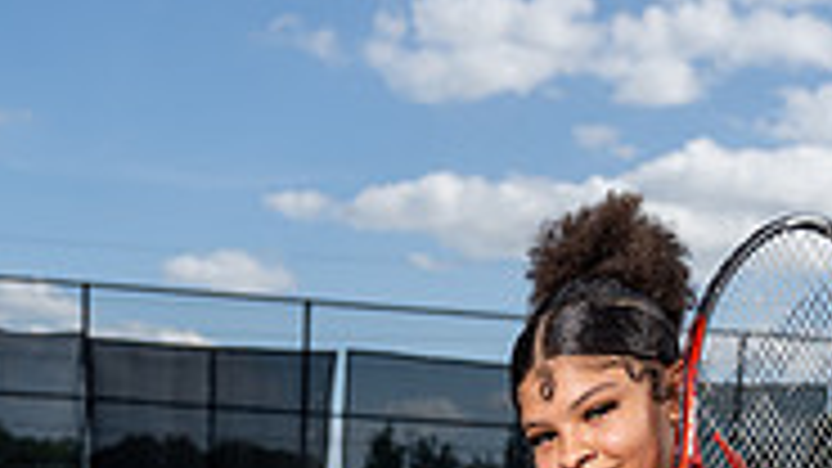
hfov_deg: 26.8
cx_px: 490
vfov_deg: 13.0
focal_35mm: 79
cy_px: 972
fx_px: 1743
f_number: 4
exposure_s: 1/1250
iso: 100
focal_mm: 31
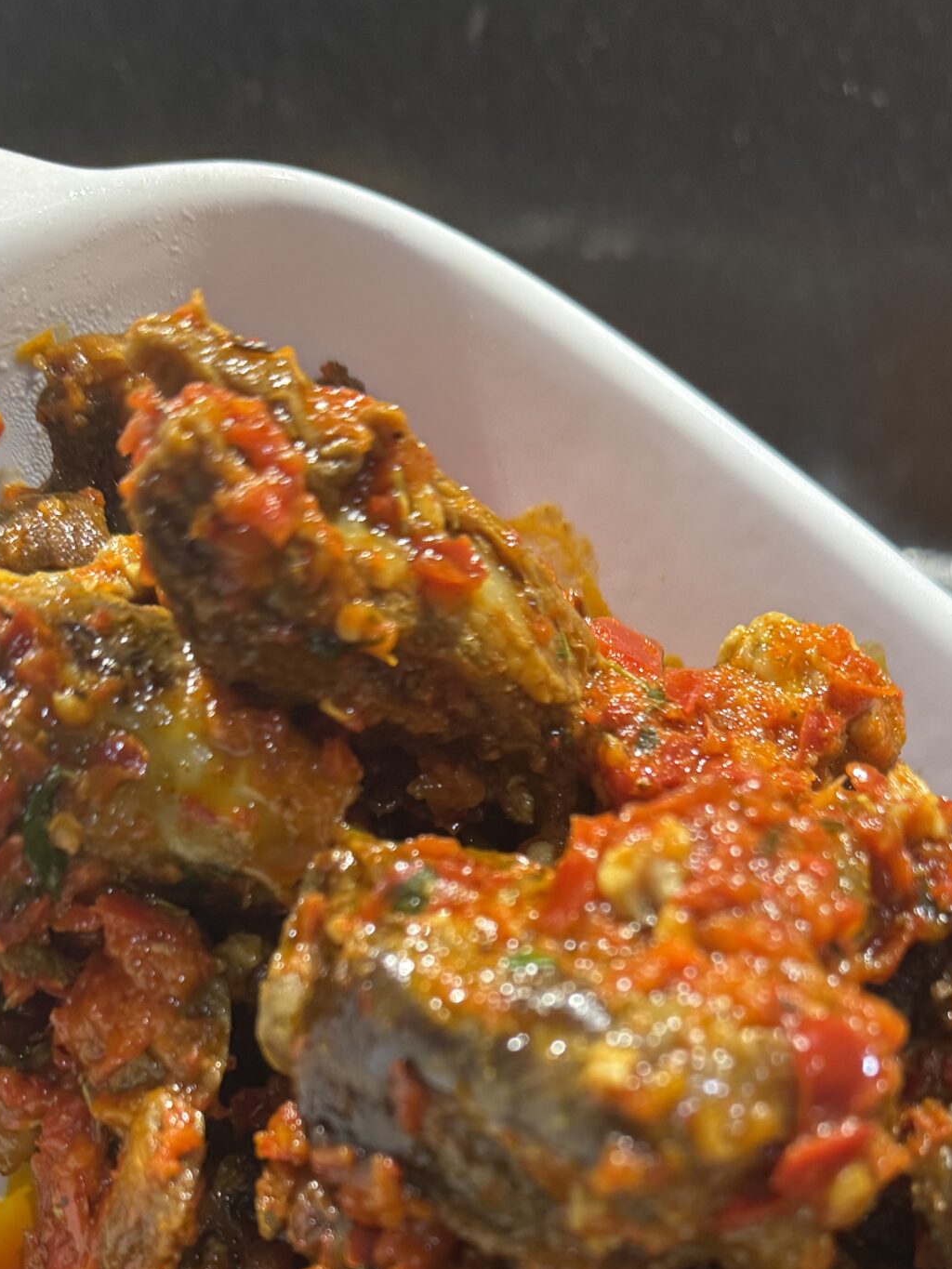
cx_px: 541
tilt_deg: -42.5
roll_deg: -2.5
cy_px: 1081
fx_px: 1650
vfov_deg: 39.7
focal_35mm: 45
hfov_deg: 32.1
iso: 320
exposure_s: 1/60
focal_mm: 6.76
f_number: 1.78
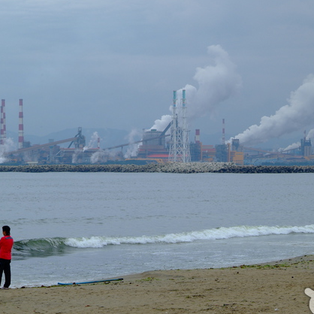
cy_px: 151
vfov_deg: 9.6
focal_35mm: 182
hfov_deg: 9.6
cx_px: 166
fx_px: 1868
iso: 200
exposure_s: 1/350
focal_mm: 85
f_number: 9.5
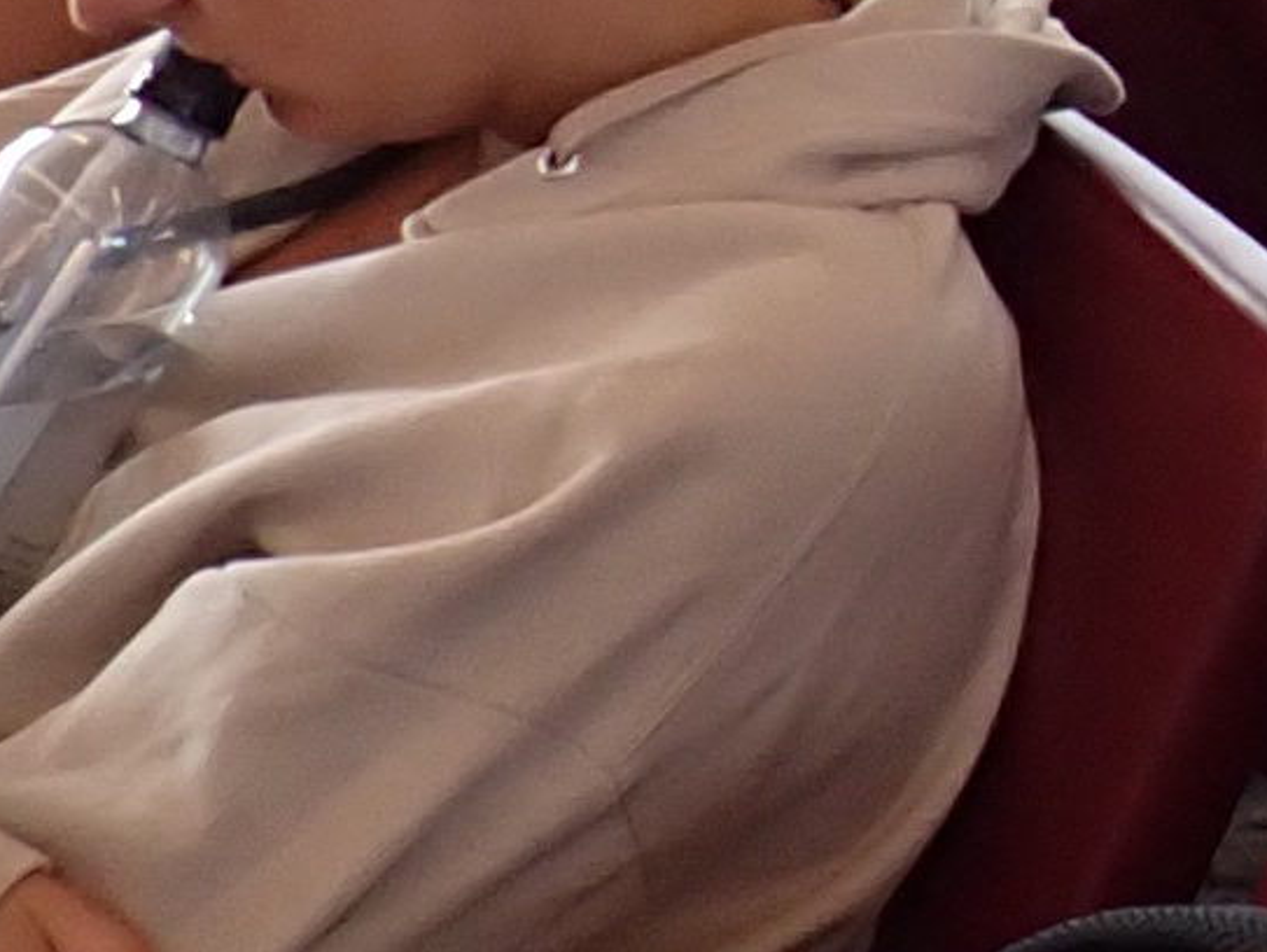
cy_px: -1295
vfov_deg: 7.6
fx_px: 6739
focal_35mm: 184
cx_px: 3297
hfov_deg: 9.3
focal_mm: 4.5
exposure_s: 1/125
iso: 125
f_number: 2
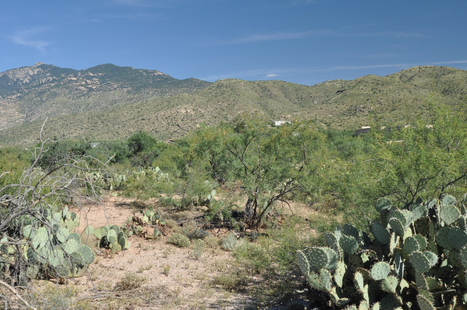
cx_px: 234
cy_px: 155
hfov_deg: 53.2
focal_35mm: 36
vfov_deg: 36.8
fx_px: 466
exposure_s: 1/200
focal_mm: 24
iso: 200
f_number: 7.1
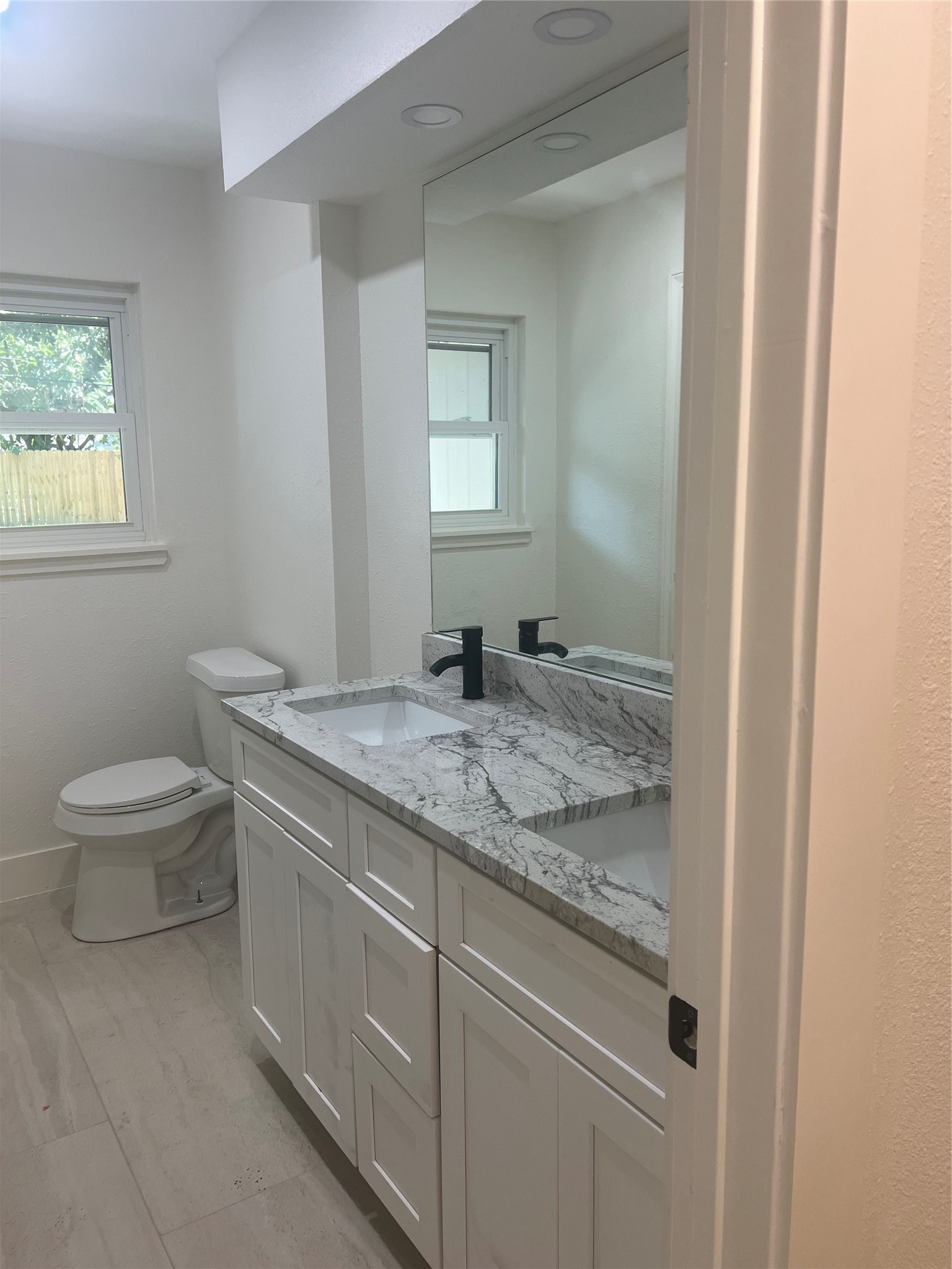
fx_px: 953
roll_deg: +1.0
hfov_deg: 53.1
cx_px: 476
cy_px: 634
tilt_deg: -7.7
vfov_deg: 67.3
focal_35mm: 26
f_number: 1.5
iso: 80
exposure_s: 1/120
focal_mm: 5.7
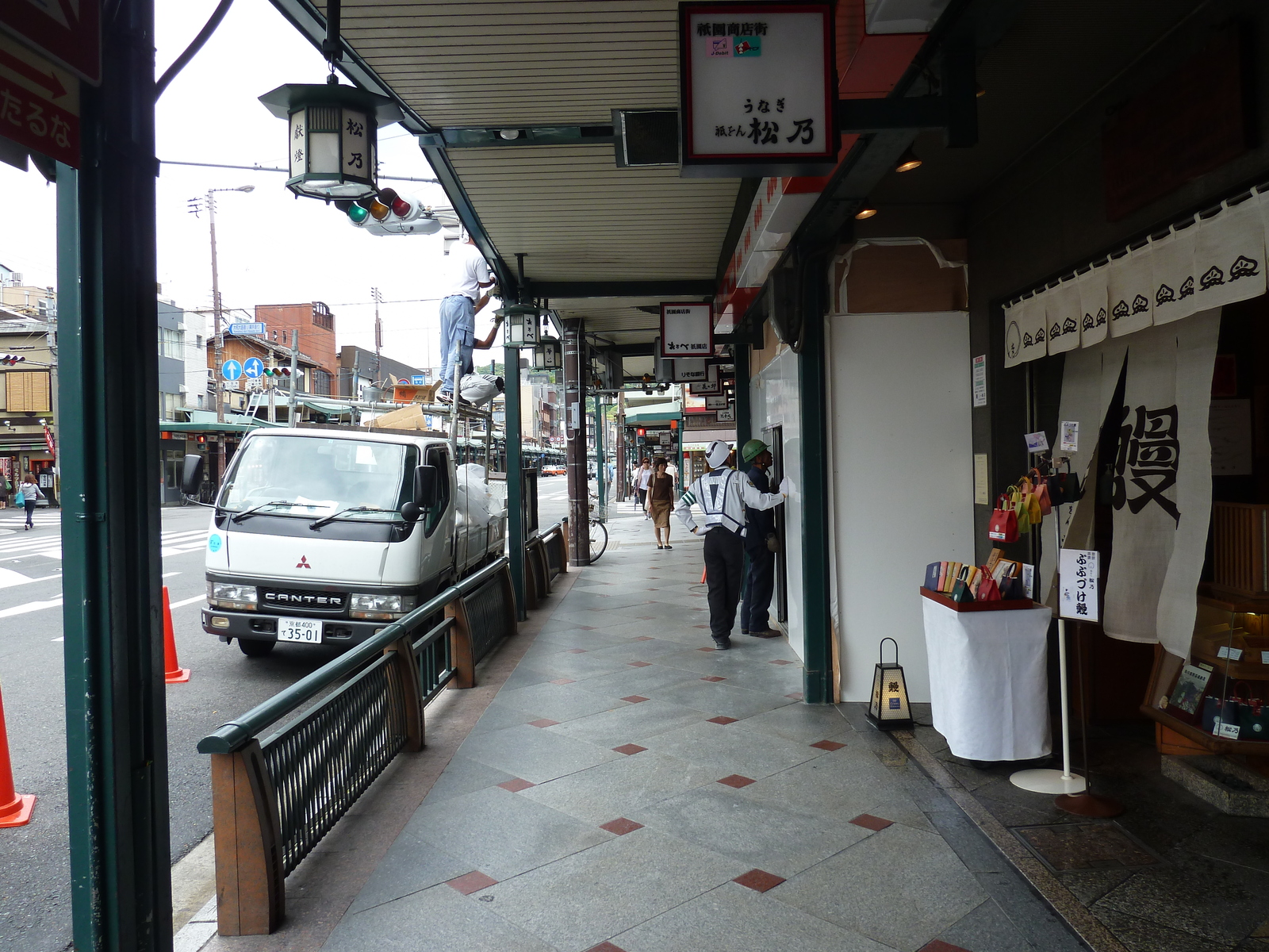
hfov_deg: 69.4
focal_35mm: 25
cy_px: 476
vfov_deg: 54.9
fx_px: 916
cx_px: 634
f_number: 3.5
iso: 80
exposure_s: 1/100
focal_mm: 4.1
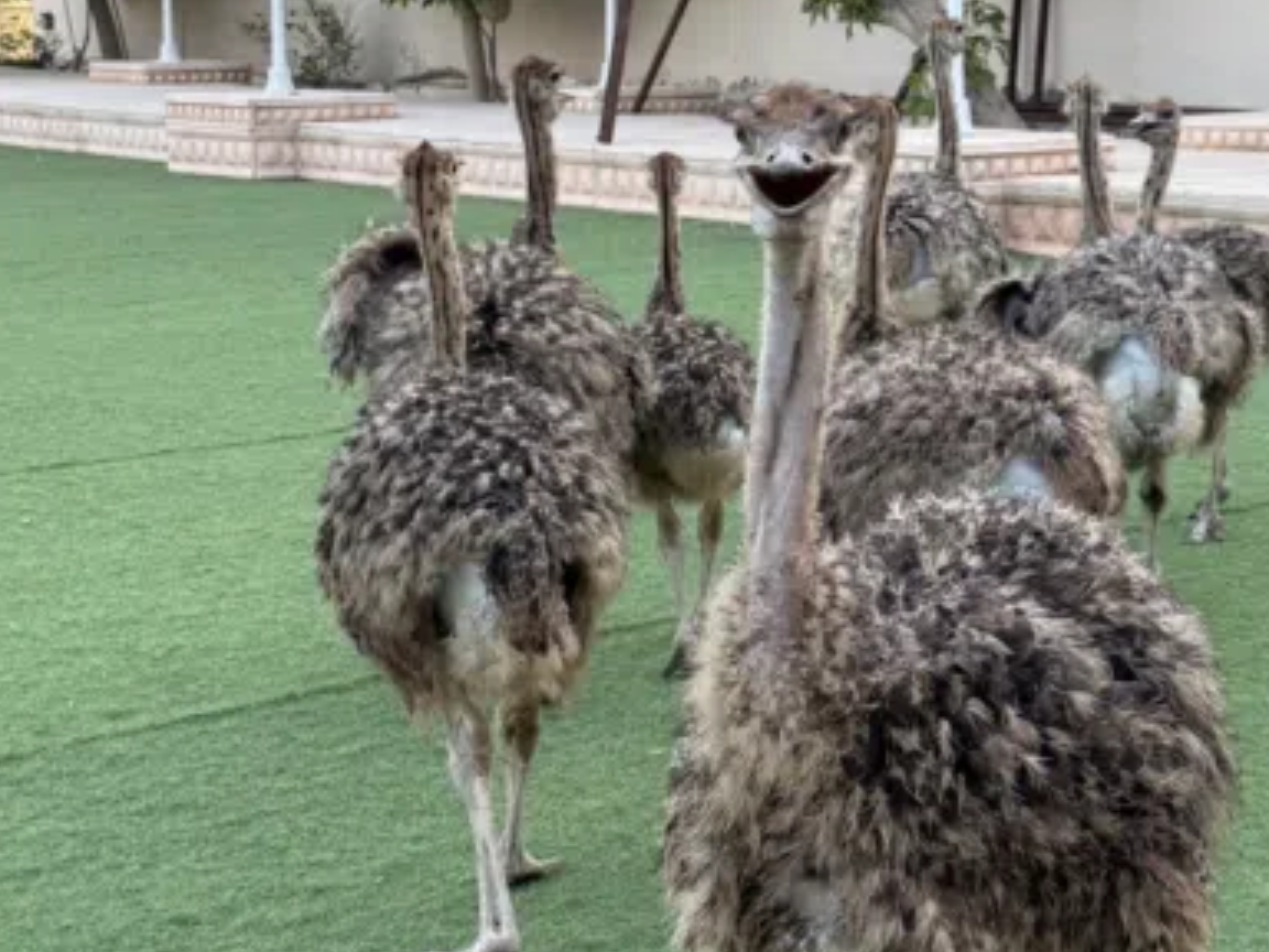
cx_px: 829
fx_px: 1466
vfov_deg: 35.8
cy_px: 380
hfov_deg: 46.2
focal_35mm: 40
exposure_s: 1/478
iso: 100
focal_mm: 6.76
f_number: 1.78
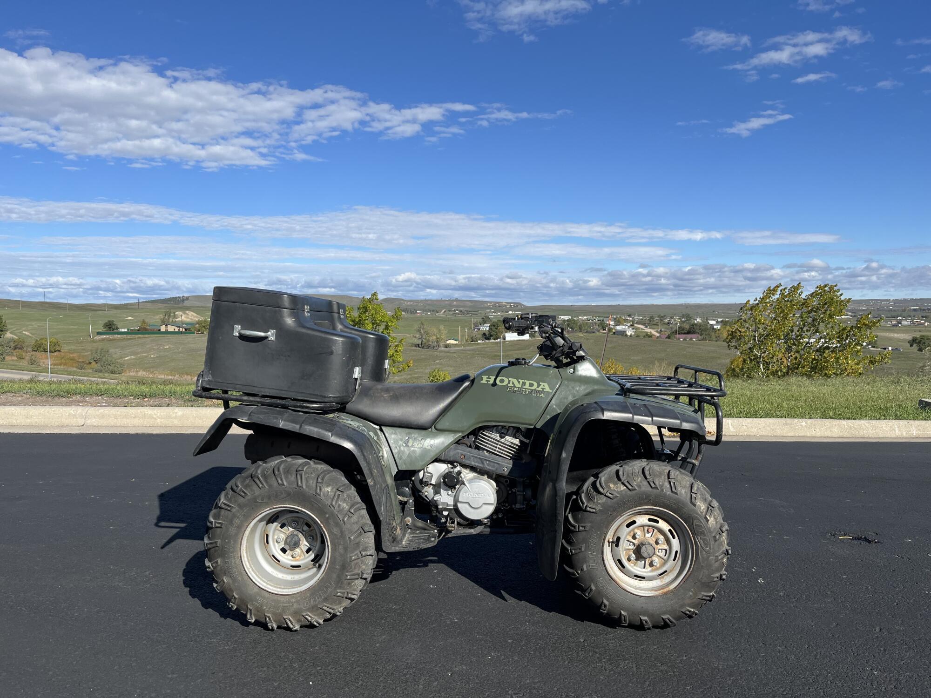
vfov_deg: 53.1
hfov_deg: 67.3
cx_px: 466
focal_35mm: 26
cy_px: 349
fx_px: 699
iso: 50
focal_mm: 5.1
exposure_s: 1/4149
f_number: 1.6
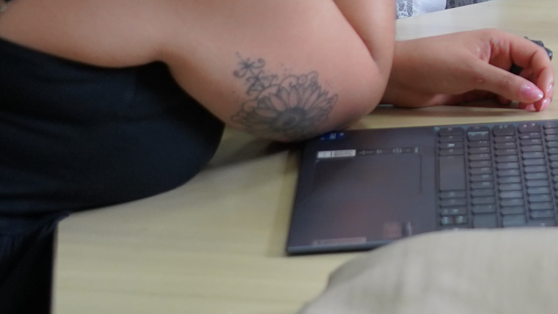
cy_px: -206
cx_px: 1104
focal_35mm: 166
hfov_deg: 11.7
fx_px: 2456
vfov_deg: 7.2
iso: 800
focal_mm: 34
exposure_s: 1/160
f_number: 4
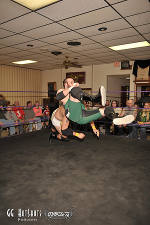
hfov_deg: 42.2
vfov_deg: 60.3
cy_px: 112
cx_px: 75
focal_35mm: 31
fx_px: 194
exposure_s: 1/250
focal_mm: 31
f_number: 2.8
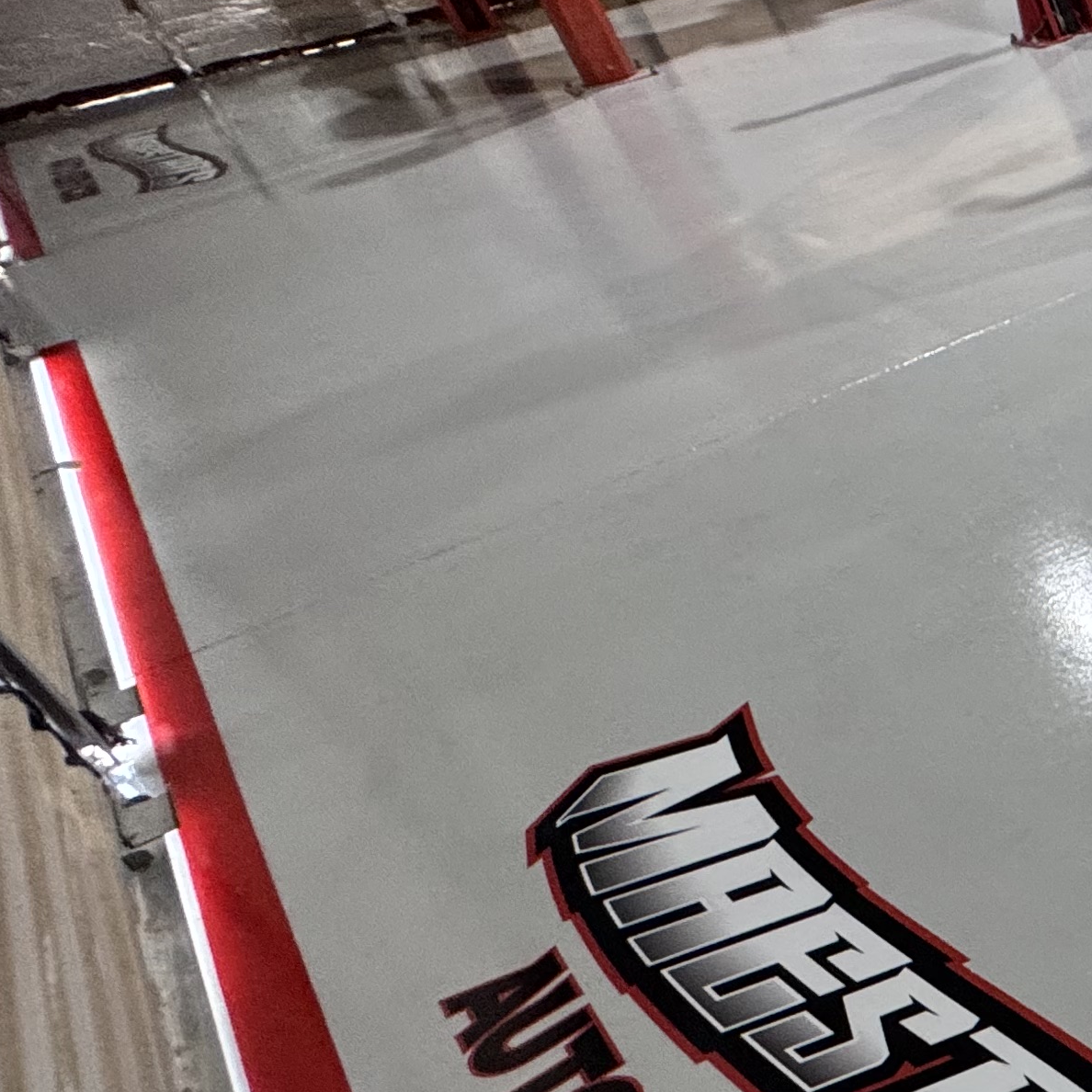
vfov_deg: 40.0
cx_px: 1761
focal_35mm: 42
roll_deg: +8.7
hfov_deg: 25.5
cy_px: 519
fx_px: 1499
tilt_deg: -32.0
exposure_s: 1/60
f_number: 2.2
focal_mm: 2.22
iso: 200
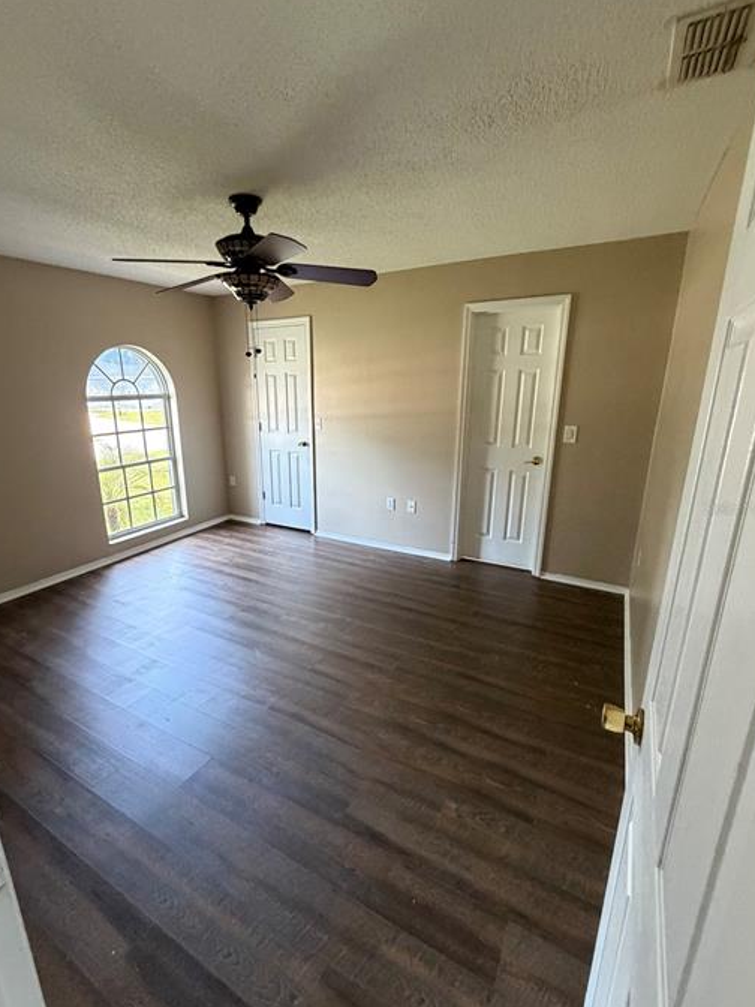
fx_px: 465
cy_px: 508
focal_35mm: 16
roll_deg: +0.3
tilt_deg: -15.1
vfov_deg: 94.5
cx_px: 340
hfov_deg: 77.9
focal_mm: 2.22
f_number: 2.2
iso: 500
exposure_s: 1/60
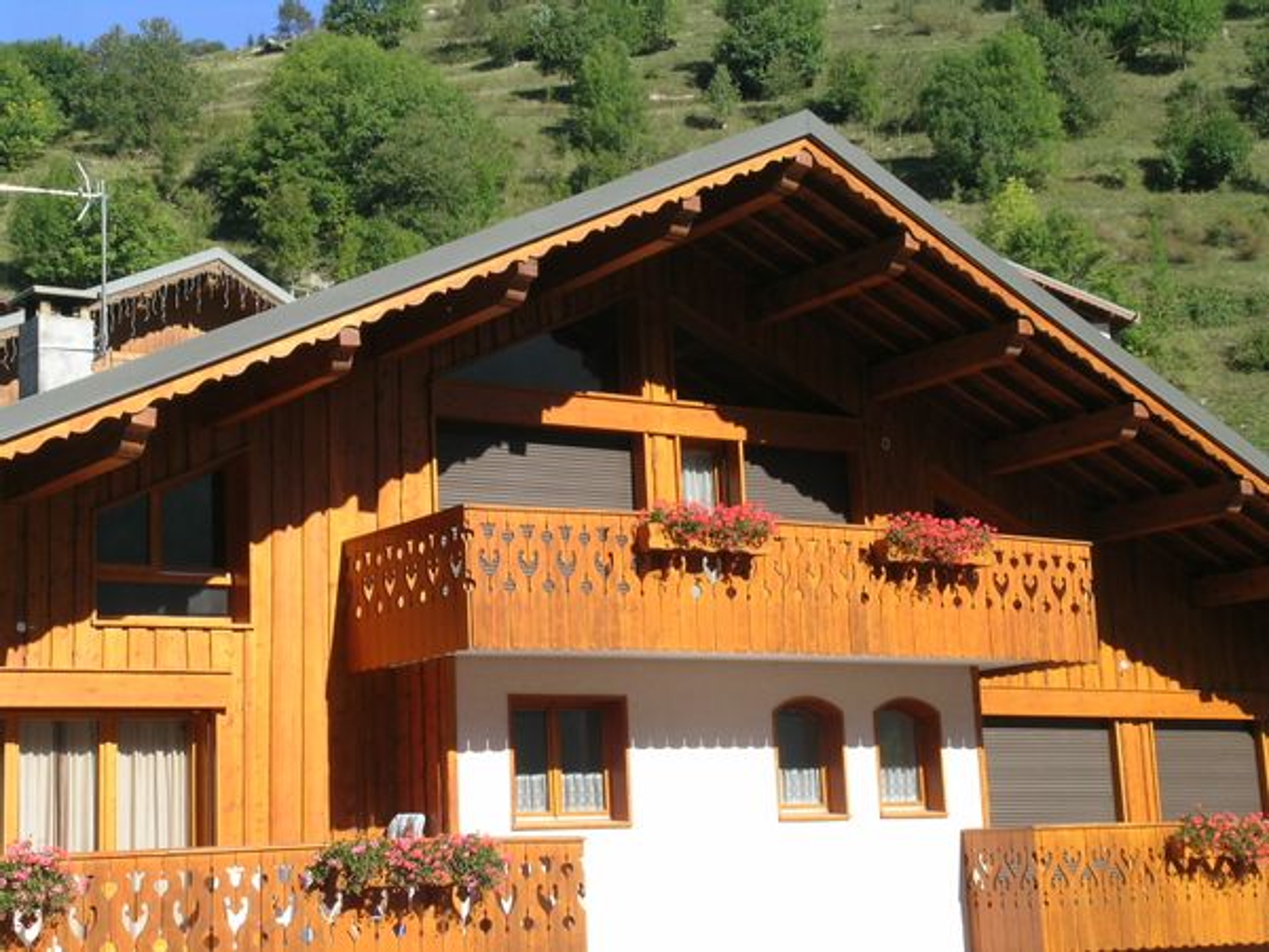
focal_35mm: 65
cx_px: 634
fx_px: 2383
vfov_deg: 22.6
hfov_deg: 29.8
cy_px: 476
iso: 50
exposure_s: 1/134
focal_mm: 13.5
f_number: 7.6
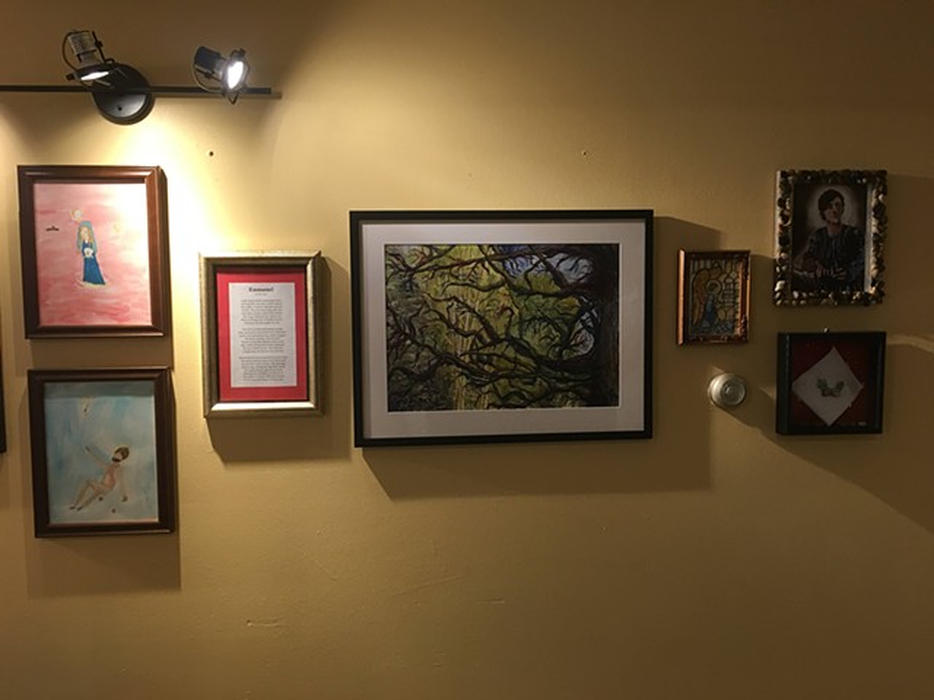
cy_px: 350
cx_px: 467
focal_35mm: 29
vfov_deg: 48.2
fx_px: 782
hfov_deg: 61.7
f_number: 2.2
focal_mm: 4.2
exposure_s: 1/30
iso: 80
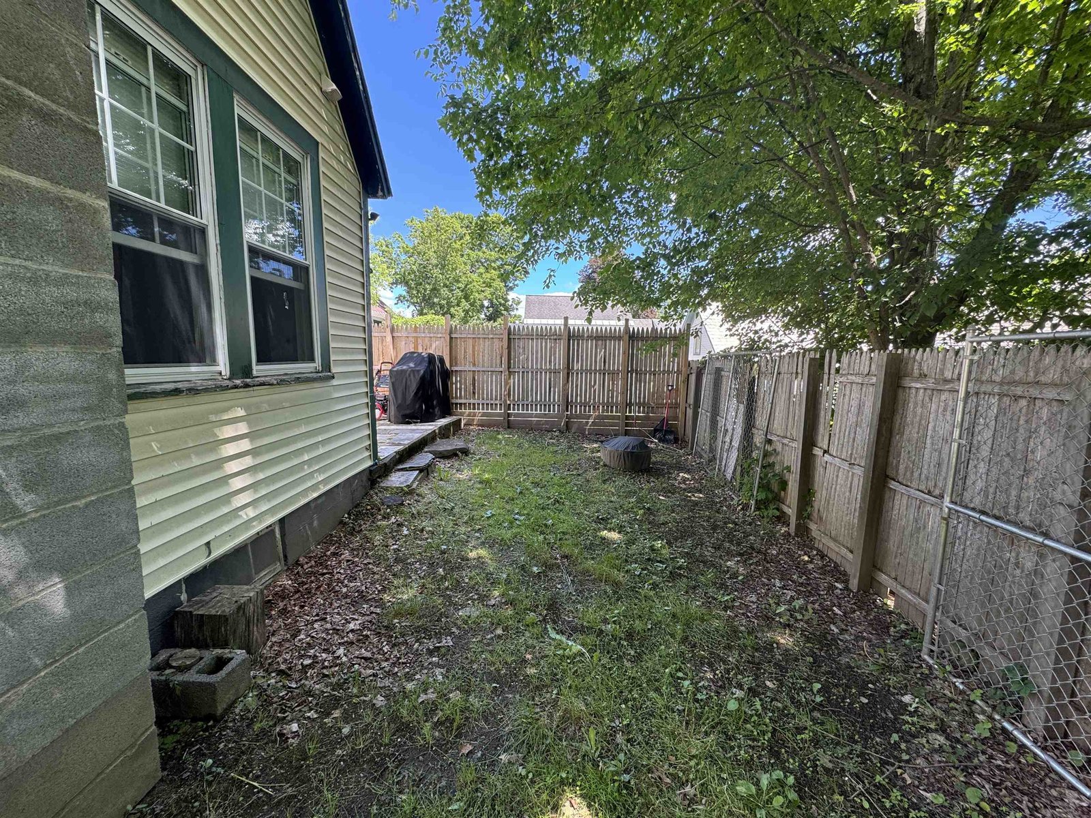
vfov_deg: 85.7
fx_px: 441
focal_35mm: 14
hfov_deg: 102.1
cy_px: 409
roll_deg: -0.5
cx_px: 546
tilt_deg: -6.9
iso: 40
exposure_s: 1/115
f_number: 2.2
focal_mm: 2.22
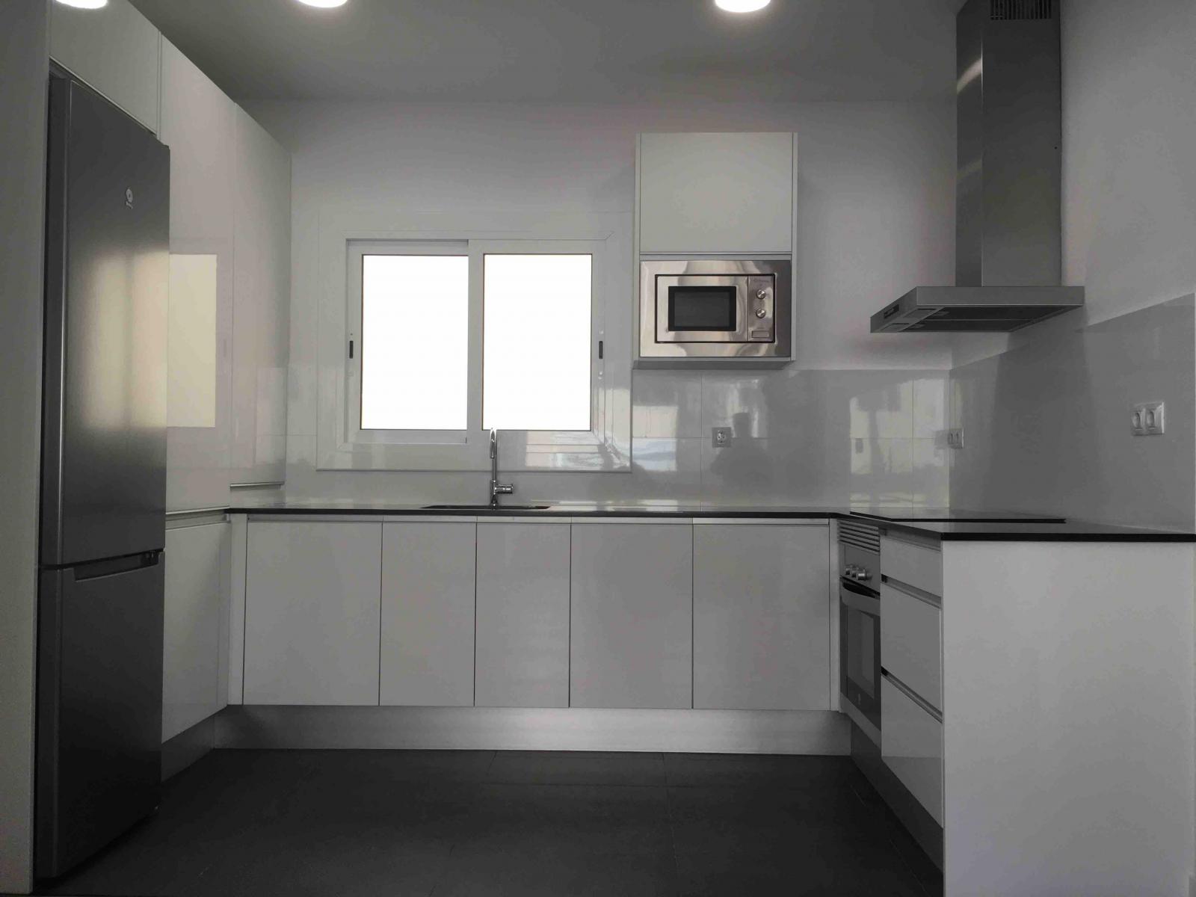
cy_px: 448
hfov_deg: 61.7
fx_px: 1002
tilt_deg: -0.8
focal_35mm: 29
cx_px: 598
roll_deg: -1.7
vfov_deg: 48.2
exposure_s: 1/100
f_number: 2.2
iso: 32
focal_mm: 4.15
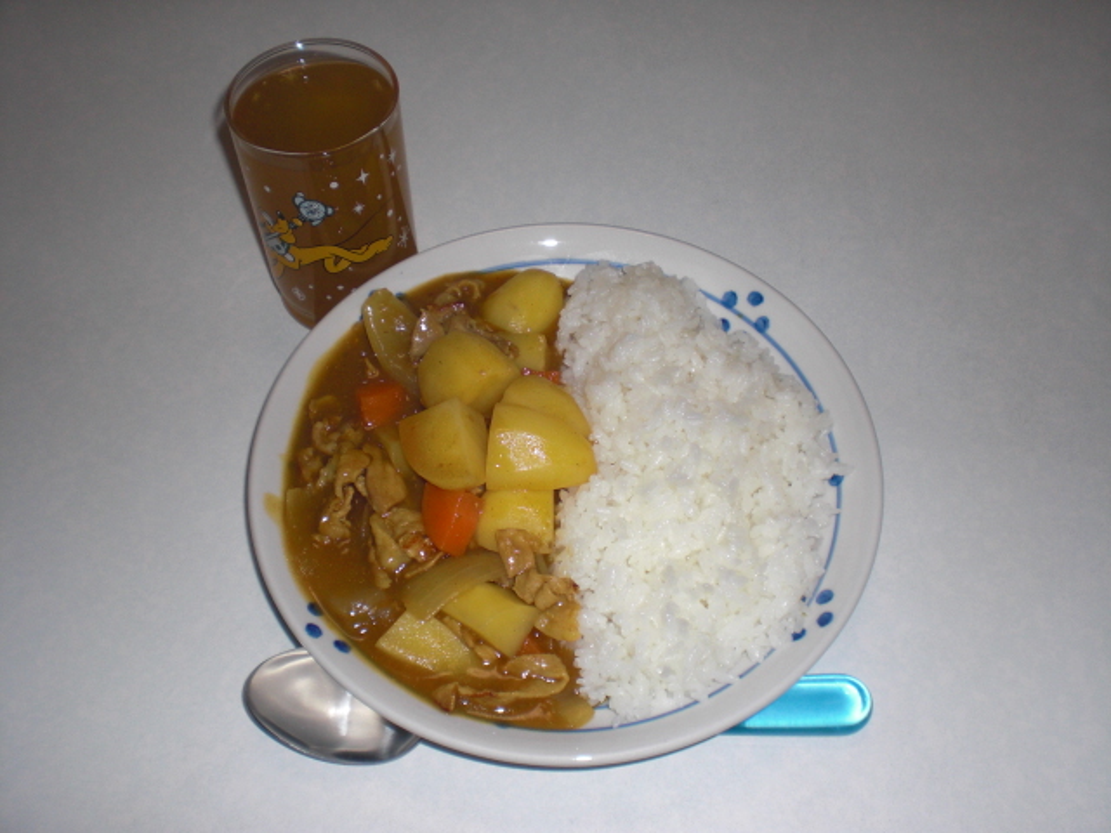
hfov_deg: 49.0
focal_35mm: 38
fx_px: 1220
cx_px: 556
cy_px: 416
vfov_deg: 37.7
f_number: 3.1
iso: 100
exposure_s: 1/60
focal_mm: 6.3
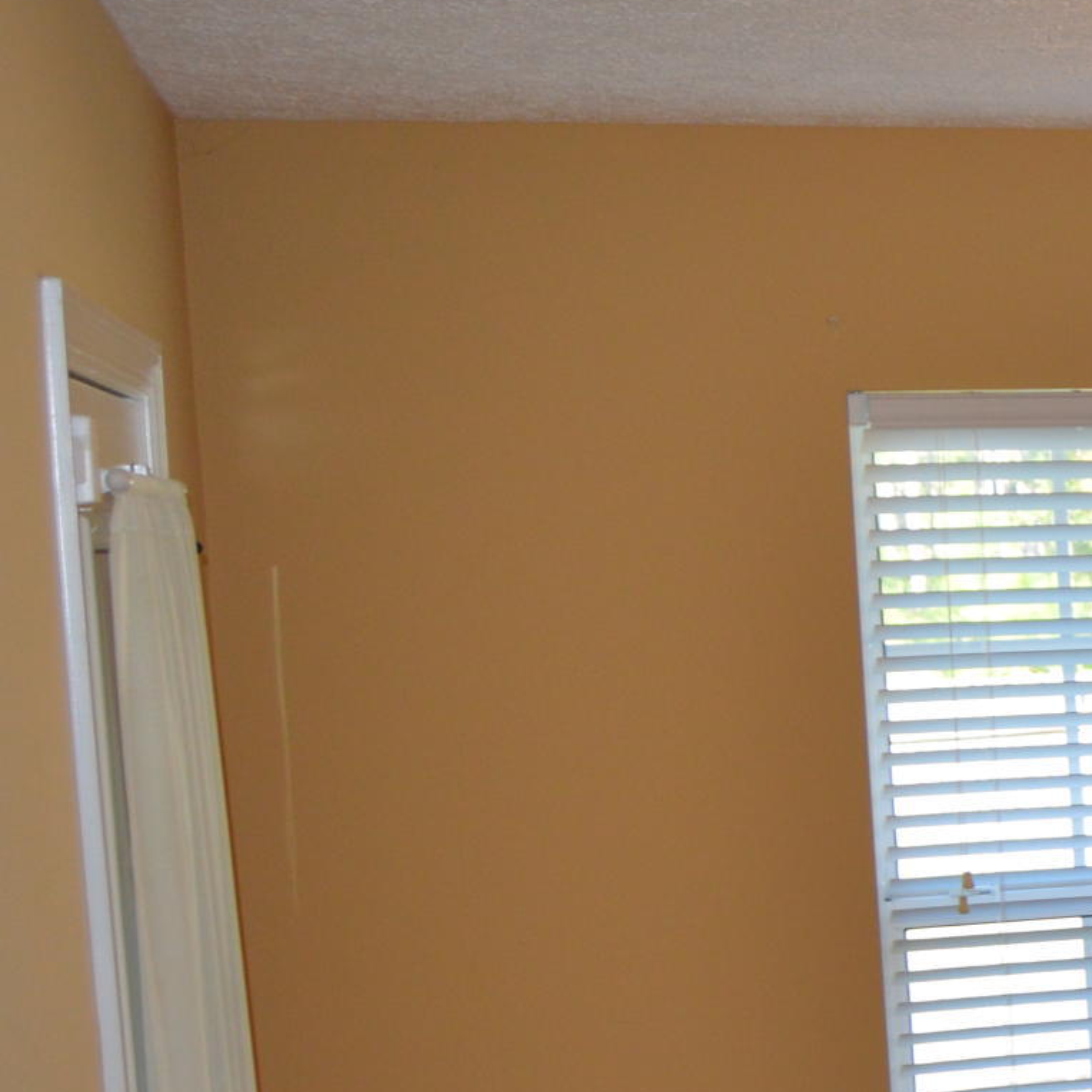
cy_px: 923
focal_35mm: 90
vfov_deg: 19.0
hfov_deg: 15.8
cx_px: 2098
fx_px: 3212
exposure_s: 1/100
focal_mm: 18
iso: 400
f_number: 4
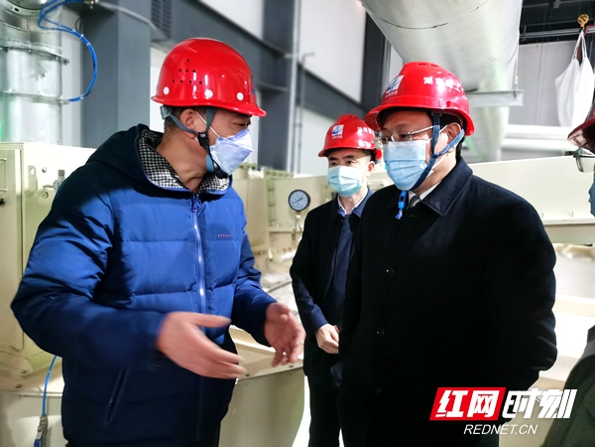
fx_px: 464
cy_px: 224
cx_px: 298
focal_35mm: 27
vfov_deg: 51.4
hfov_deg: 65.3
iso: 640
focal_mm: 5.58
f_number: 1.8
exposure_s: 1/25
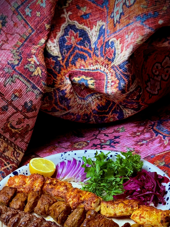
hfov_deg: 22.9
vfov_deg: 30.1
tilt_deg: -30.6
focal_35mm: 64
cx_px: 85
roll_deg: +5.6
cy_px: 149
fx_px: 419
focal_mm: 6.76
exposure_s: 1/50
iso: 100
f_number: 1.78
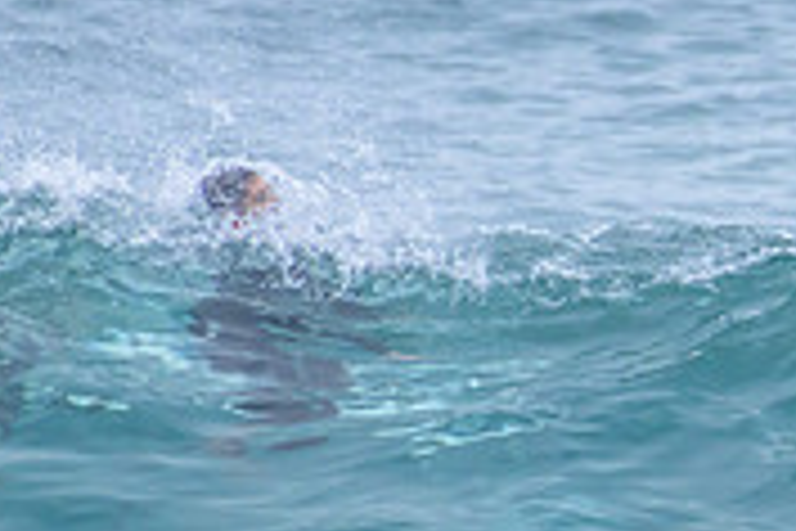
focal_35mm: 3282
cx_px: 1165
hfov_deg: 0.6
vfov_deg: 0.4
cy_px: 574
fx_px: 72563
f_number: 11
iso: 2200
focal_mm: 1000
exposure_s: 1/2000
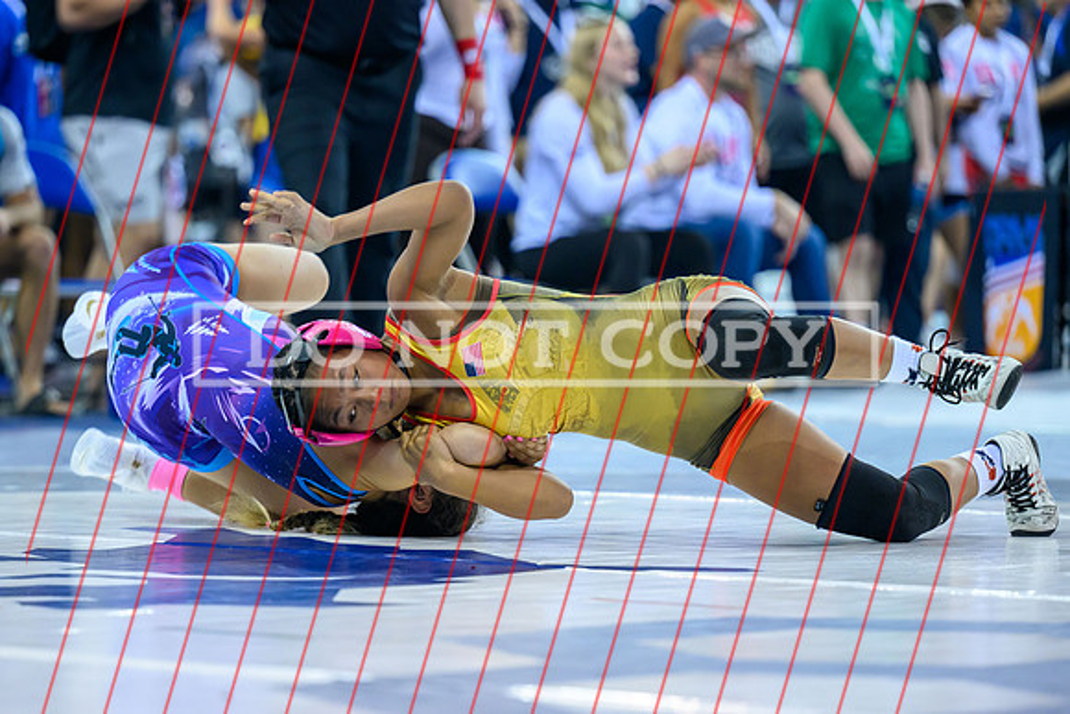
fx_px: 5477
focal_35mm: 184
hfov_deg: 11.2
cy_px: 432
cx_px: 476
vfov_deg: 7.5
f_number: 2.8
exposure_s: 1/800
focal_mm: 150
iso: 3200
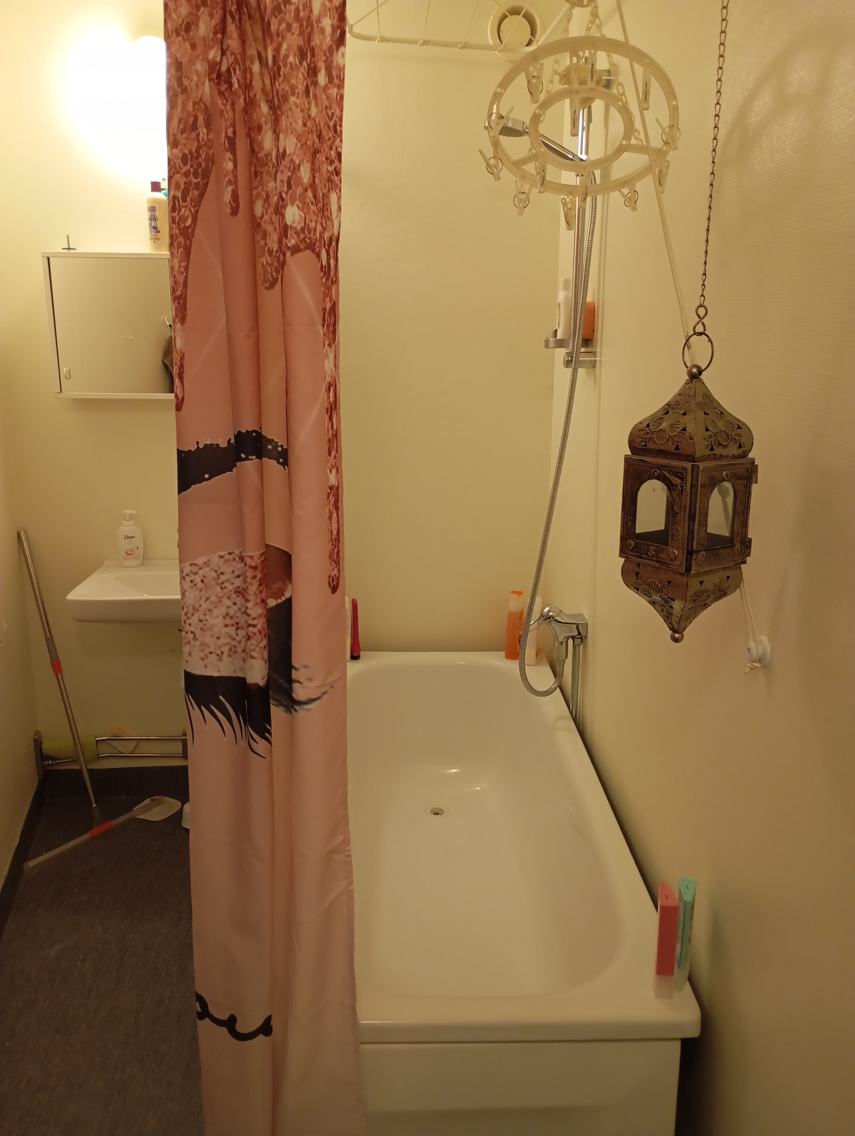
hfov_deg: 49.9
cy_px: 568
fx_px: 920
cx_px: 428
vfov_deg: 63.4
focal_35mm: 28
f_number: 1.8
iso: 1399
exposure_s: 1/33.3
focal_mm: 4.27
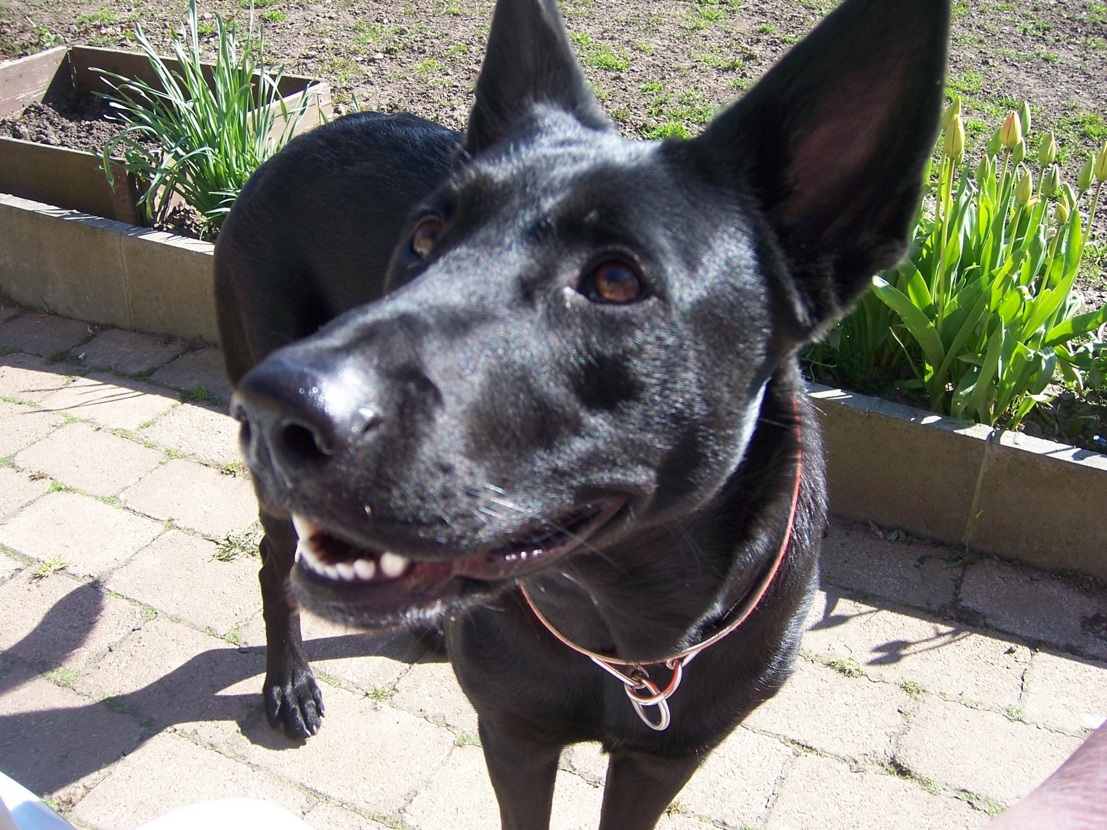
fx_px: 1151
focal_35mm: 36
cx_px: 554
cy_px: 415
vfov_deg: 39.7
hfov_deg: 51.4
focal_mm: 6.2
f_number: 2.8
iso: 80
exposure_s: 1/320
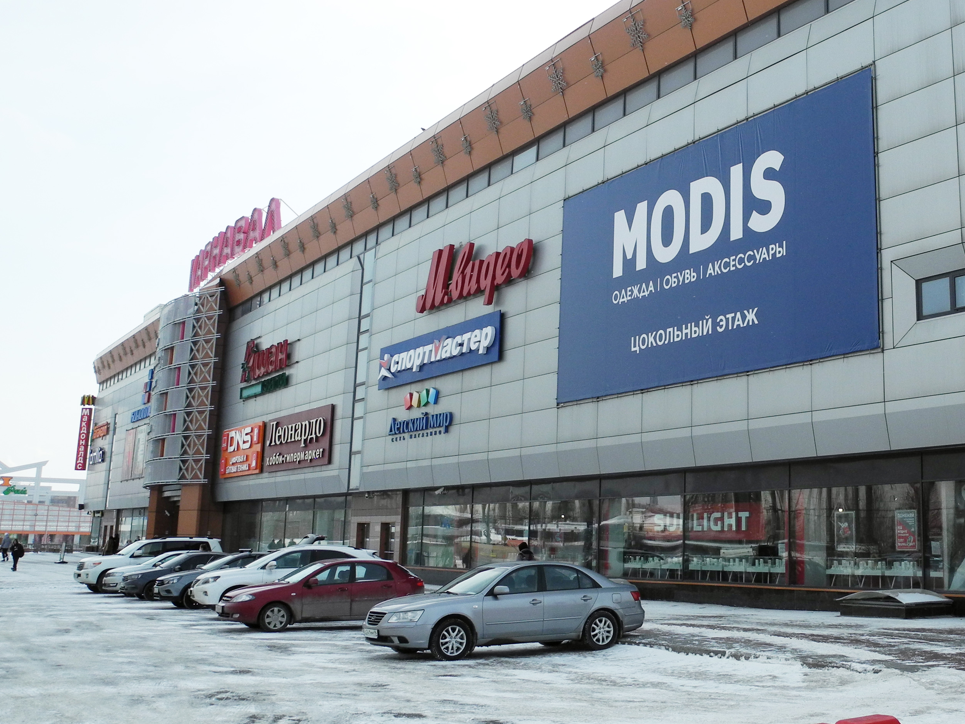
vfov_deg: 34.9
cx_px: 690
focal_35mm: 41
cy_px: 258
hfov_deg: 44.6
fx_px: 1143
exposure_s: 1/1724
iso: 100
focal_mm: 6
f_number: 3.5
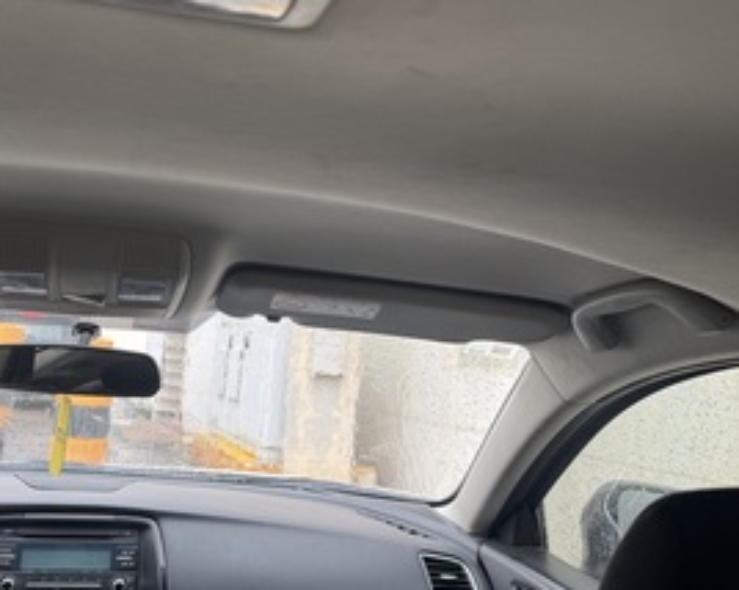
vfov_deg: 37.1
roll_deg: -4.3
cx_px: 280
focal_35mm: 40
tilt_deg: +7.8
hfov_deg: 45.5
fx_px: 874
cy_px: 227
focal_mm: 6.76
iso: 80
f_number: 1.78
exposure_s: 1/296
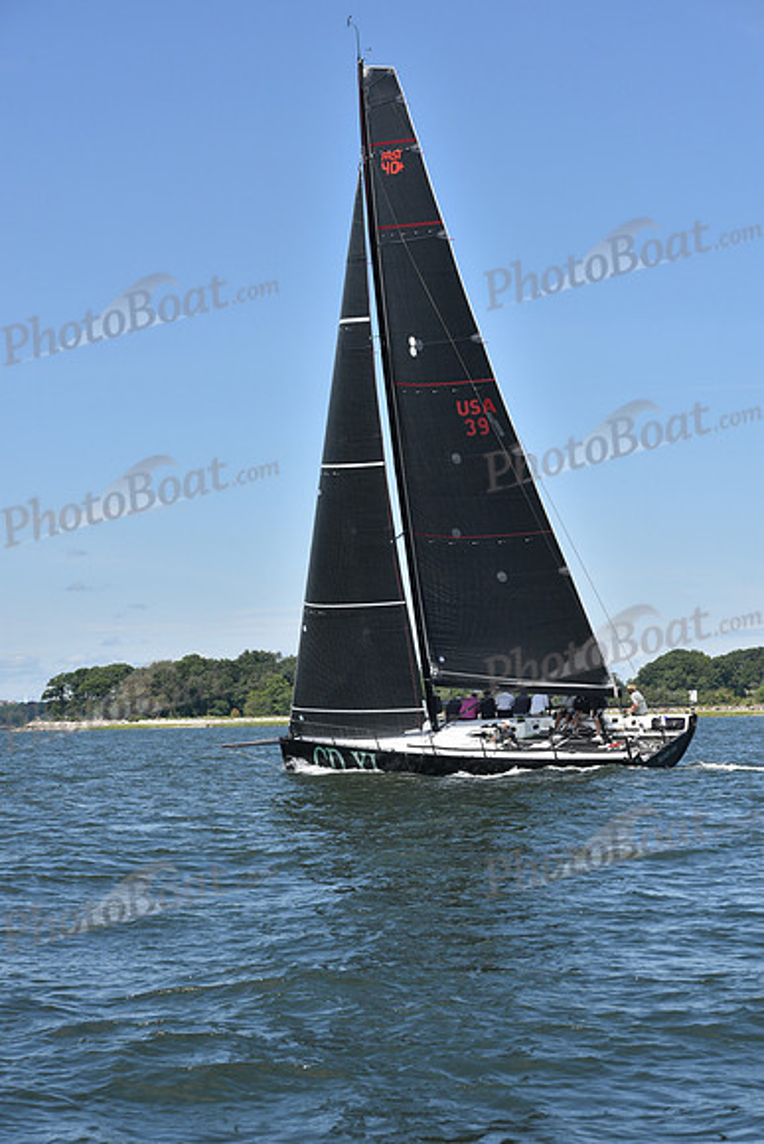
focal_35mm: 70
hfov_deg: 19.5
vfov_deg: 28.8
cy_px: 572
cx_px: 382
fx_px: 2227
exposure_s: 1/1000
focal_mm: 70
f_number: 9
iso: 320
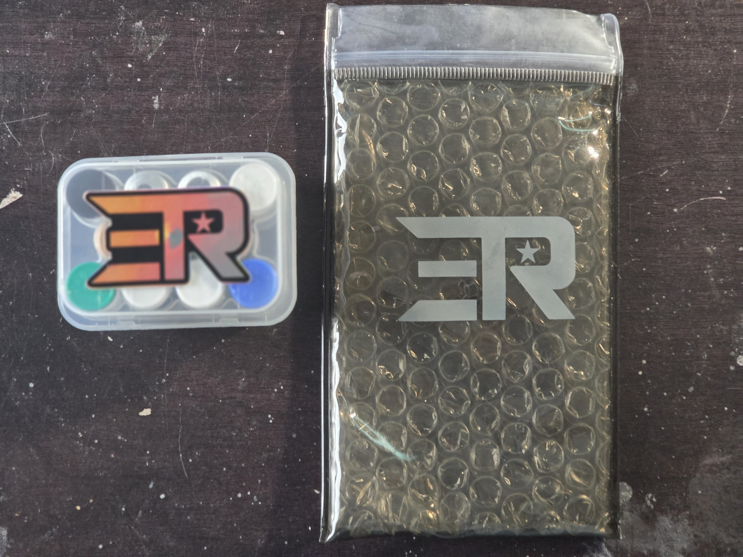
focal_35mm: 69
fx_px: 1481
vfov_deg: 21.3
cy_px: 278
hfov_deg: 28.2
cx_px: 372
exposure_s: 1/30
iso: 320
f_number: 2.4
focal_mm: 7
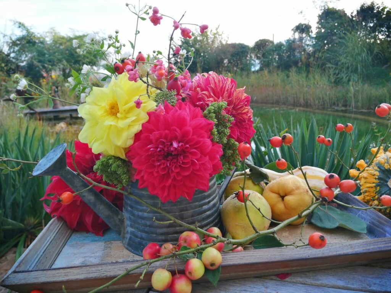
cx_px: 196
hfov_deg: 65.3
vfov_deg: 51.4
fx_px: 305
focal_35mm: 27
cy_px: 146
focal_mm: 3.95
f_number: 1.8
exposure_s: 1/103
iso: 50
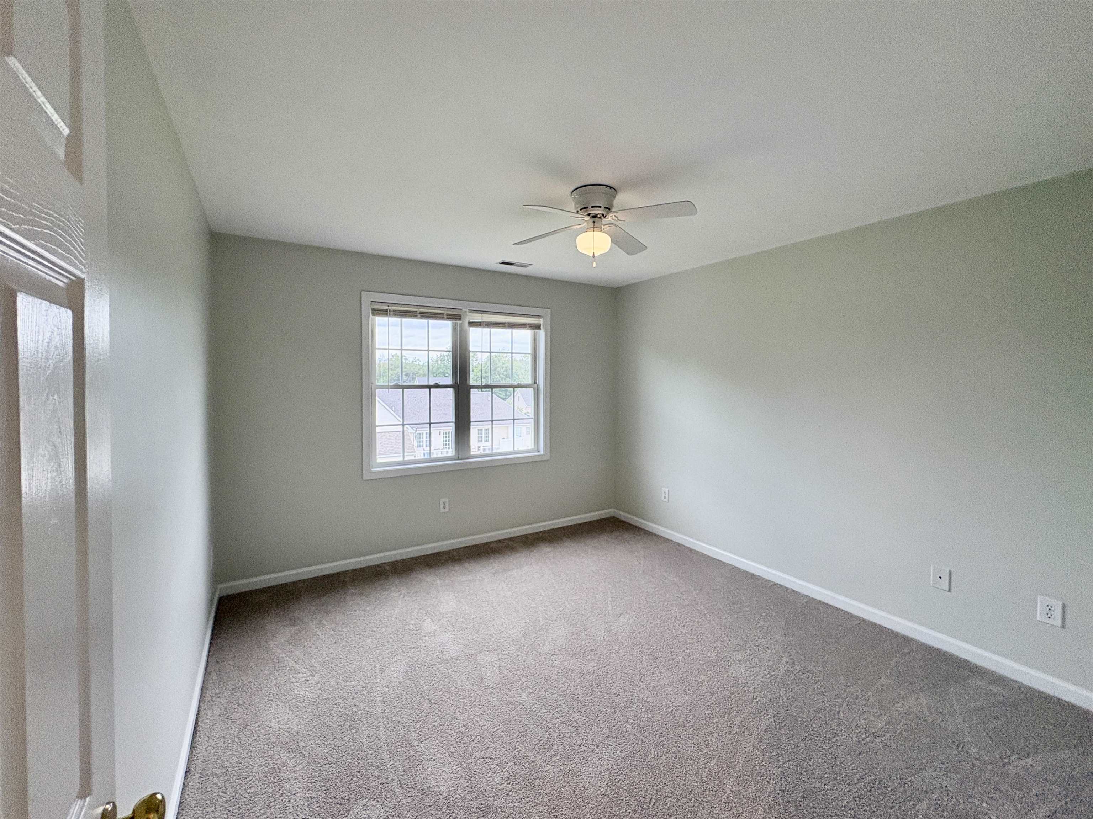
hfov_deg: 102.1
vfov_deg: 85.7
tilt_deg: -3.2
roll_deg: -0.9
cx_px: 546
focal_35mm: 14
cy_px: 410
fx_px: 442
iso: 250
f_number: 2.2
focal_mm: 2.22
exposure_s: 1/120
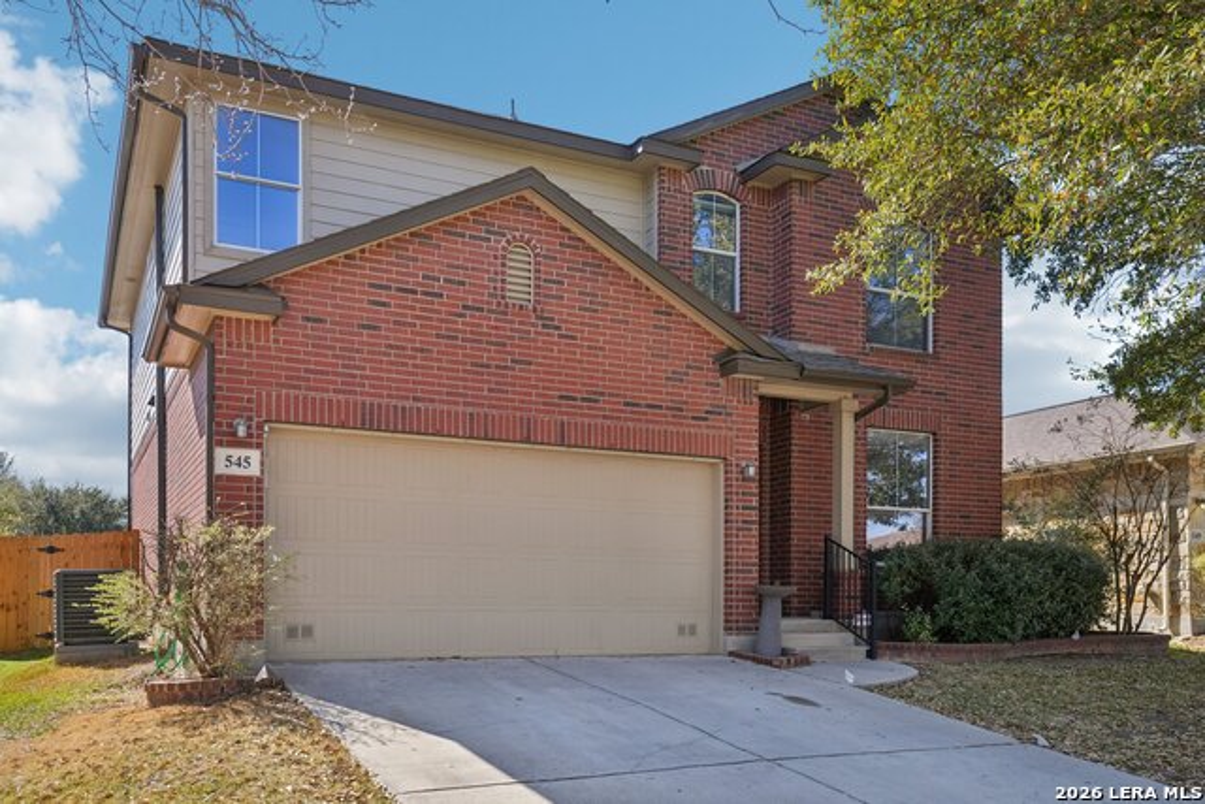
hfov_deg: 61.9
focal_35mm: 30
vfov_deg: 43.6
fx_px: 1004
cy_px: 402
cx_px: 602
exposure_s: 1/200
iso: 200
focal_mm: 30
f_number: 8
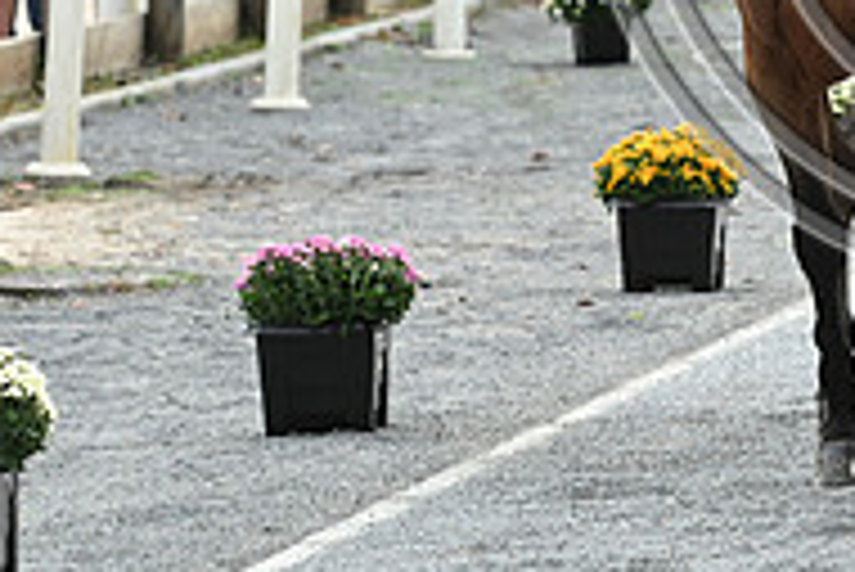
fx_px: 10862
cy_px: -232
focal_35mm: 457
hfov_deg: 4.5
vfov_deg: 3.0
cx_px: 994
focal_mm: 150
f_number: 5.6
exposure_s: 1/1250
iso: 1800
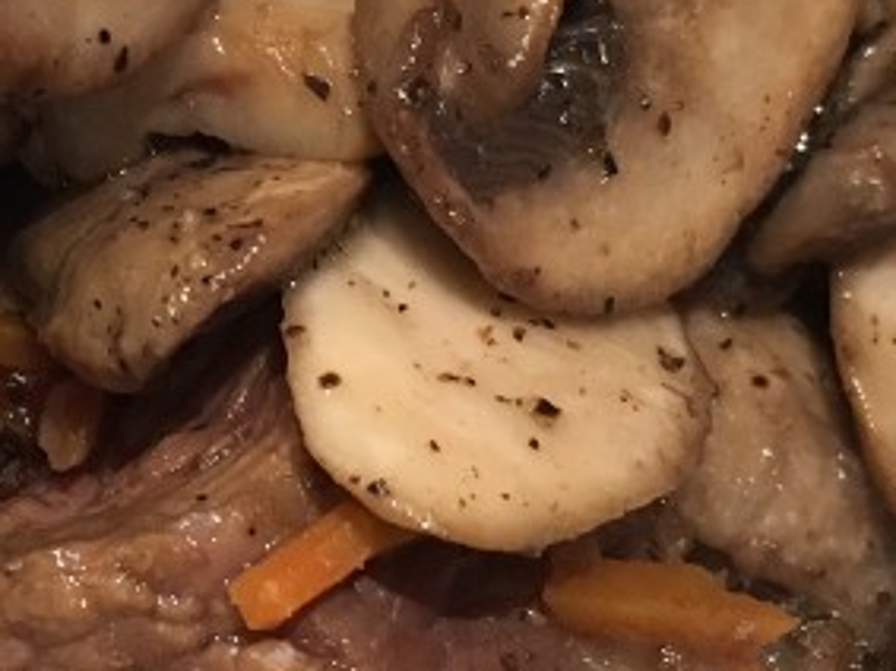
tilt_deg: -59.4
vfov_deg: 13.9
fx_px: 2717
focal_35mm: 105
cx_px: 199
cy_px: 60
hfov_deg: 18.6
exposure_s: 1/30
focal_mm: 4.15
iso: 125
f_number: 2.2
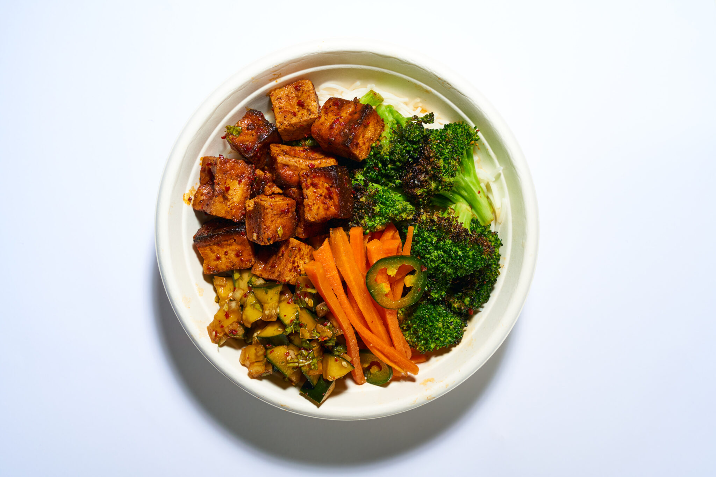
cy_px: 238
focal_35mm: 48
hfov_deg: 41.4
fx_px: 947
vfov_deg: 28.3
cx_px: 358
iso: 125
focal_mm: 47.6
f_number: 10
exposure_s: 1/125
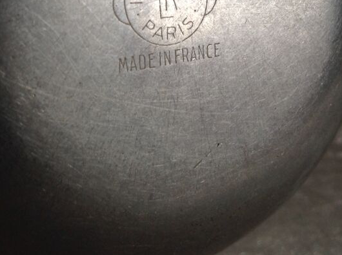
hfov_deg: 29.2
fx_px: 651
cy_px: 28
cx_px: 105
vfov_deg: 21.7
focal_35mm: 66
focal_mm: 4.28
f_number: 2.4
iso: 50
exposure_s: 1/24
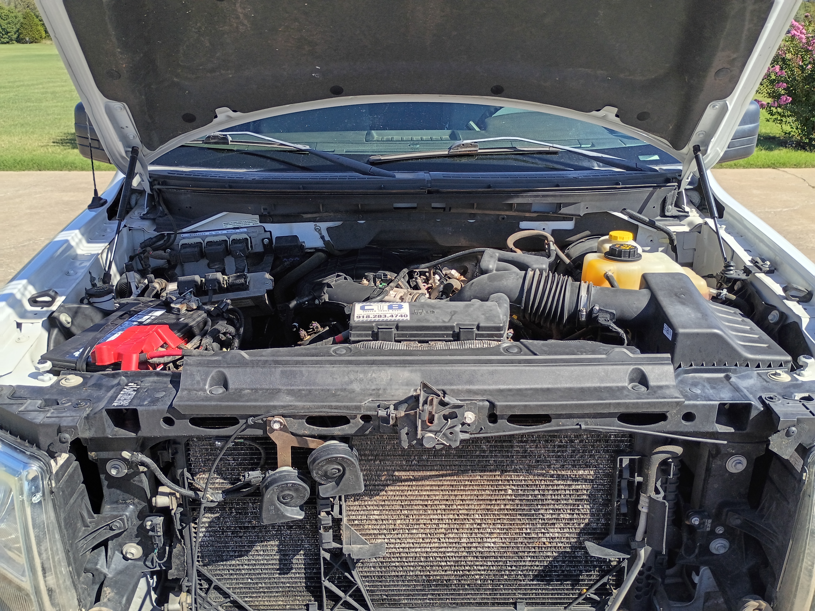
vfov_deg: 48.2
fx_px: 683
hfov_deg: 61.7
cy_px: 306
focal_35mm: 29
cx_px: 408
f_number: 1.8
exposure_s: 1/427
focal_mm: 4.27
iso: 100
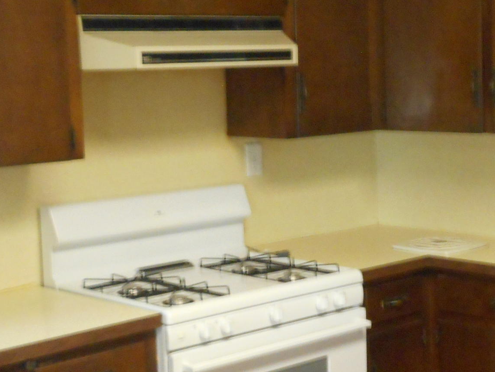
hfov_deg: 25.3
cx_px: 376
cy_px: 205
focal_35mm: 76
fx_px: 1087
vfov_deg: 19.4
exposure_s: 1/25
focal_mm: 5.2
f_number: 4
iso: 450
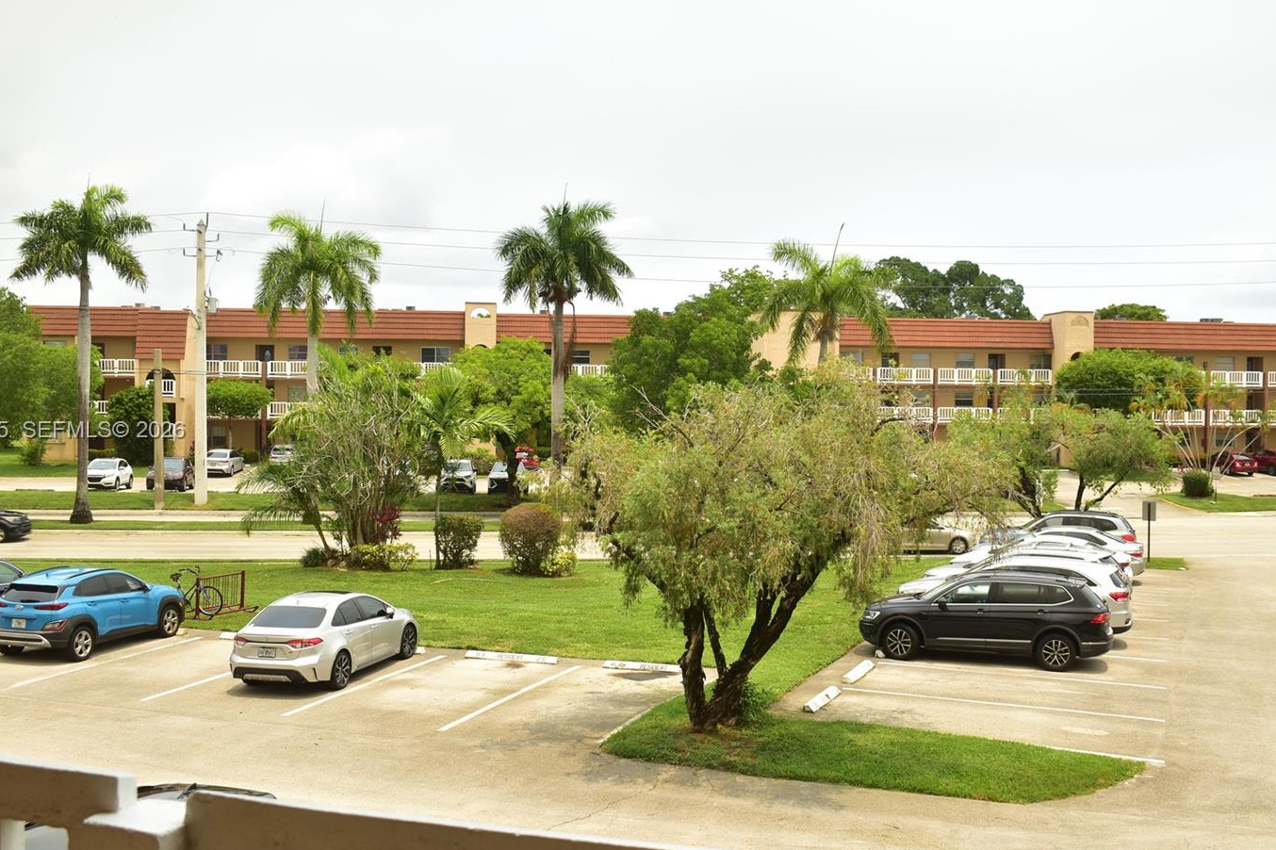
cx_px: 646
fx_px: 1382
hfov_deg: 49.6
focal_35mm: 39
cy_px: 432
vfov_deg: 34.2
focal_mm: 22
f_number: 5.6
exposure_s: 1/125
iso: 100
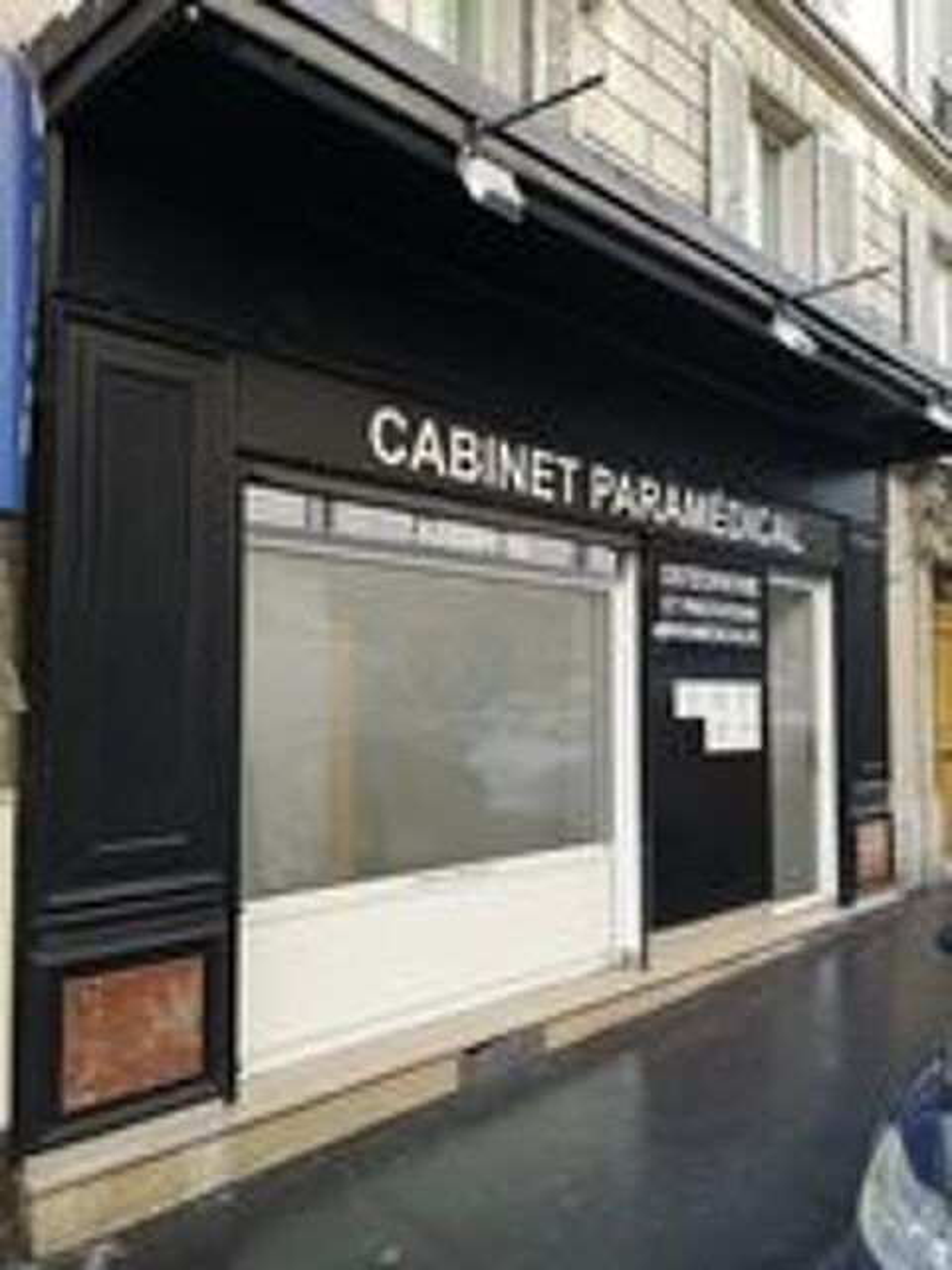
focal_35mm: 27
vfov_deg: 65.3
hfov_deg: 51.4
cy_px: 635
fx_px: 990
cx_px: 476
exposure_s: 1/900
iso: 250
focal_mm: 5.58
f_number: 1.8
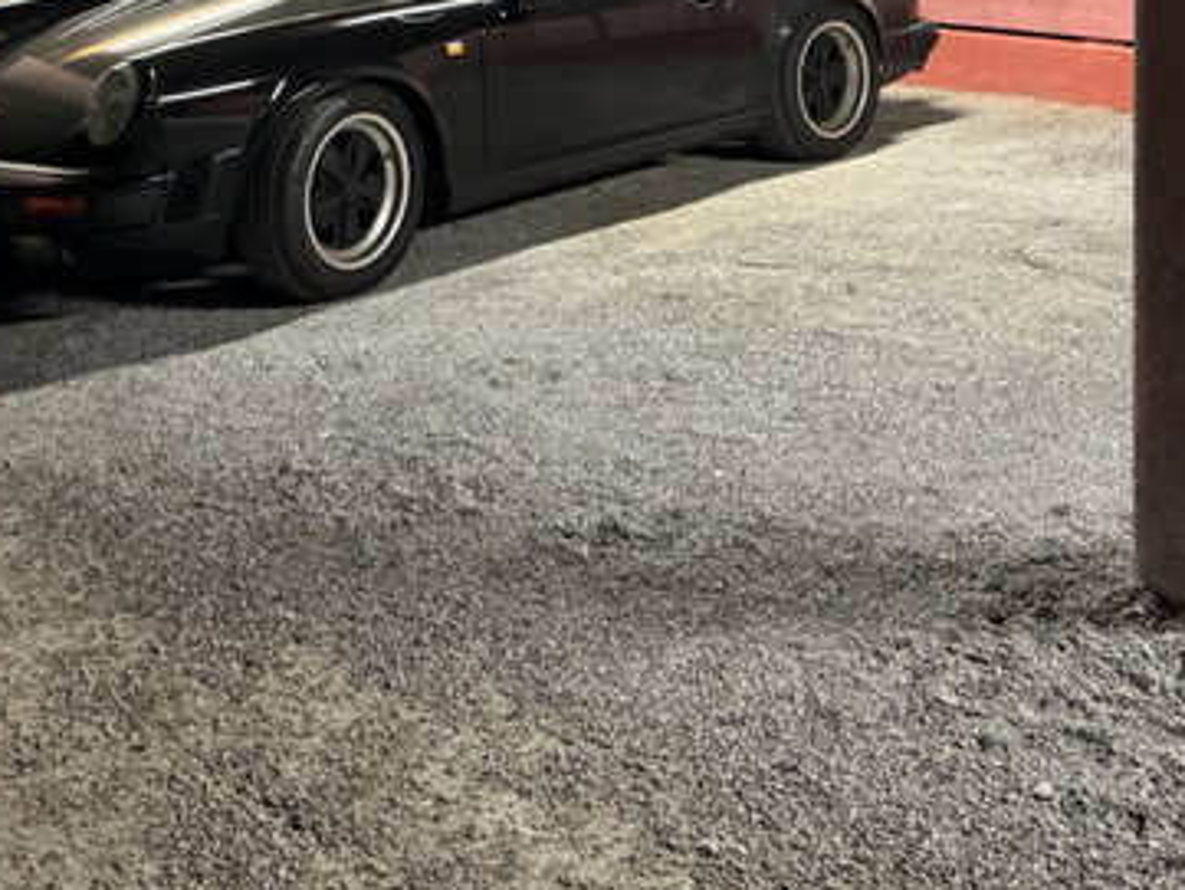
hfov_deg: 37.5
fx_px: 1746
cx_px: 640
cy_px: -39
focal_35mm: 51
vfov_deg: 26.7
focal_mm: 6.86
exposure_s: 1/33
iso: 800
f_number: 1.78
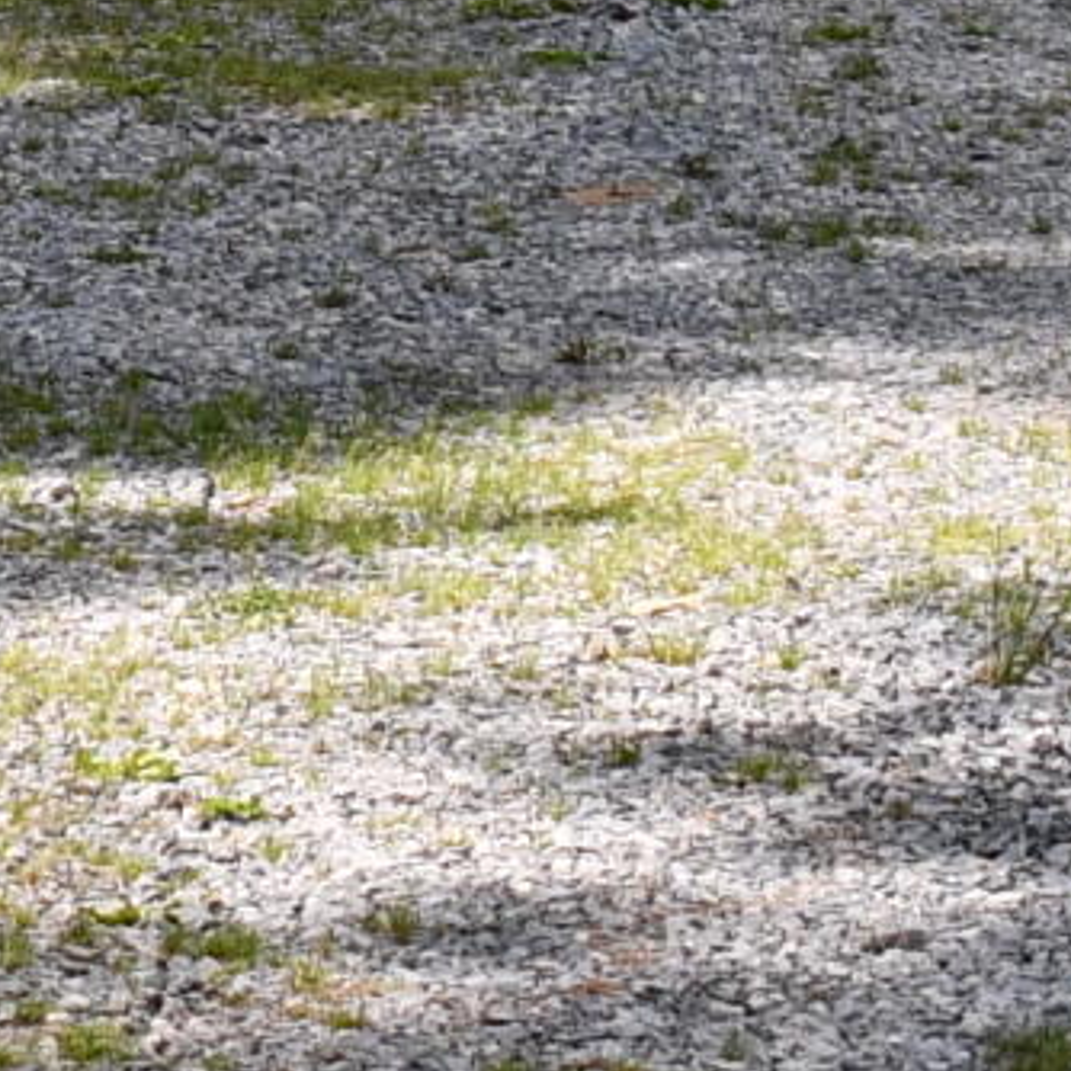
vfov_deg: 5.4
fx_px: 11236
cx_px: -641
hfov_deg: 5.4
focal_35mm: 321
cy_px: -1052
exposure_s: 1/250
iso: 100
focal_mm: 28
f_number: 4
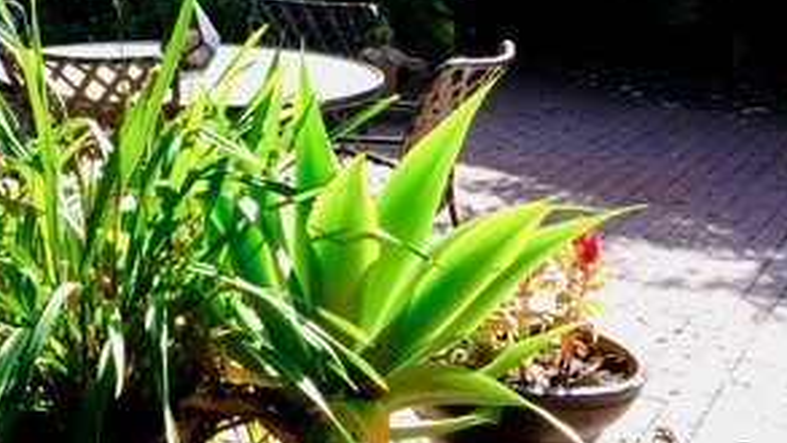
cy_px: -89
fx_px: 1148
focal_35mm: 55
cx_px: 218
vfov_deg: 20.4
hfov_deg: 37.1
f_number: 13
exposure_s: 1/300
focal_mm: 16
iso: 2500
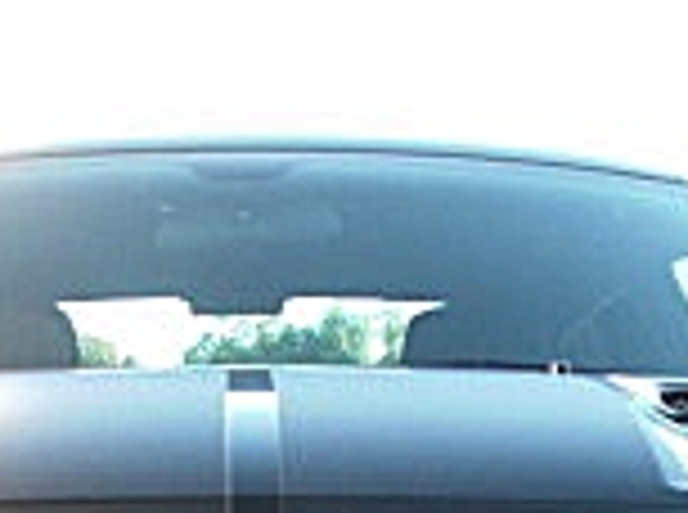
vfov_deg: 9.3
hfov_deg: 13.1
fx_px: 2994
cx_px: 270
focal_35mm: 151
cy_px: 968
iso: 100
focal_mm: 6.3
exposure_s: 1/100
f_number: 2.8
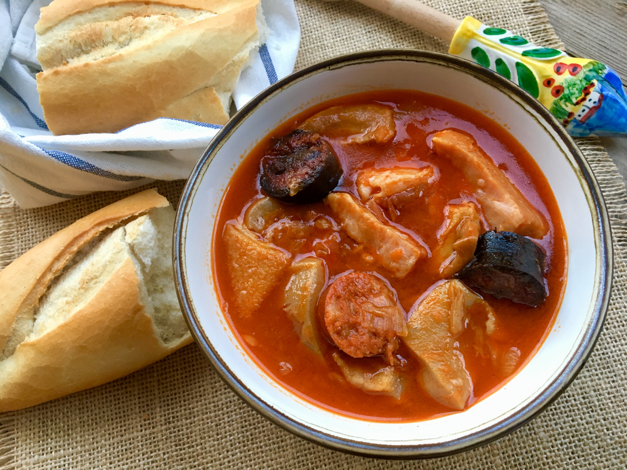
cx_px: 314
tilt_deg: -71.2
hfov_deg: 61.7
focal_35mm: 29
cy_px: 235
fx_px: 525
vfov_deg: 48.2
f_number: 2.2
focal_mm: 4.15
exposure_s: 1/33
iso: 125
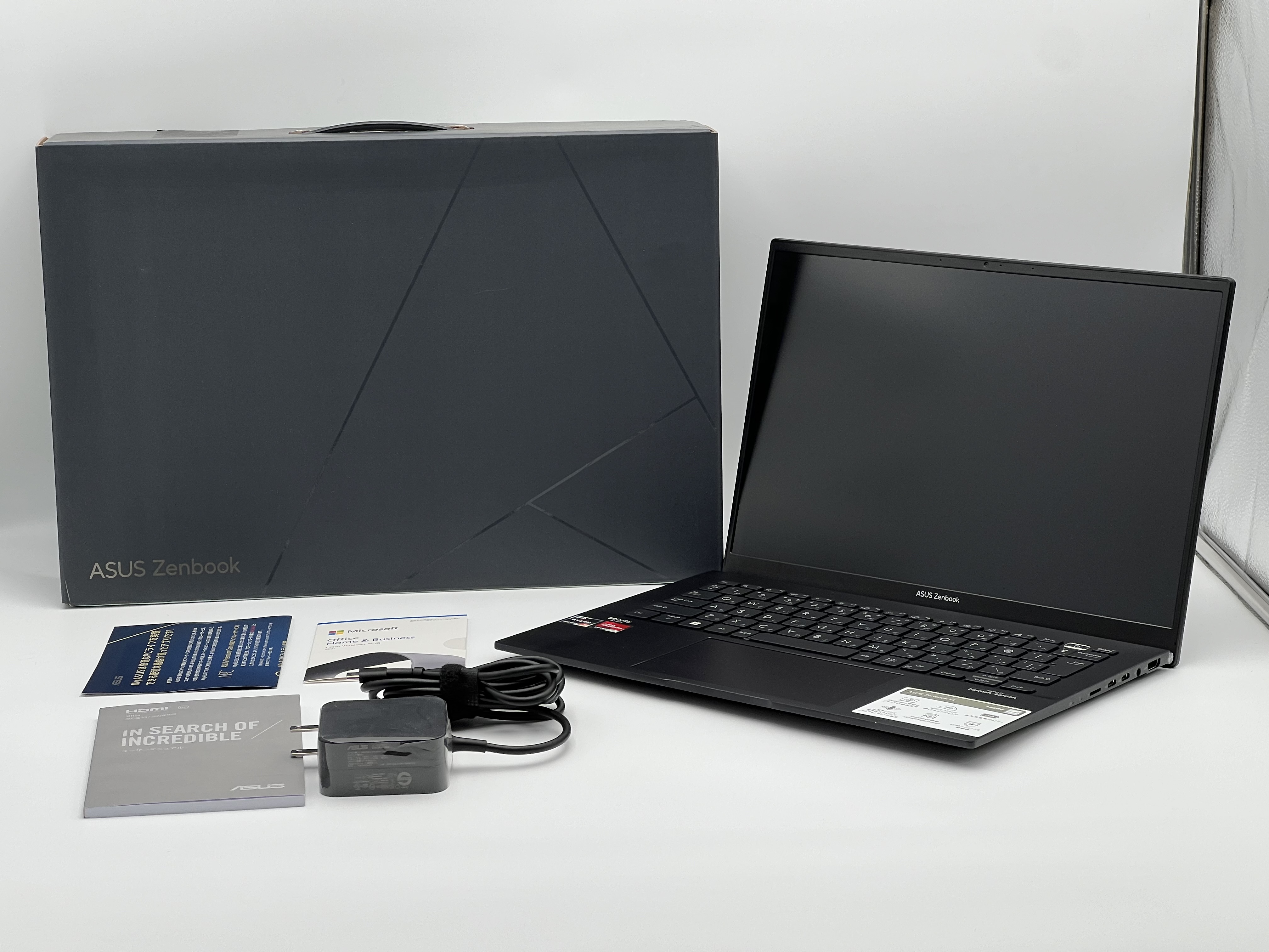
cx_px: 634
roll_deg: +0.9
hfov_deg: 25.3
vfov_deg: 19.1
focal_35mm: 77
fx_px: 2823
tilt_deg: -12.3
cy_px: 476
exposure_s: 1/100
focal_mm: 9
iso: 32
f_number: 2.8
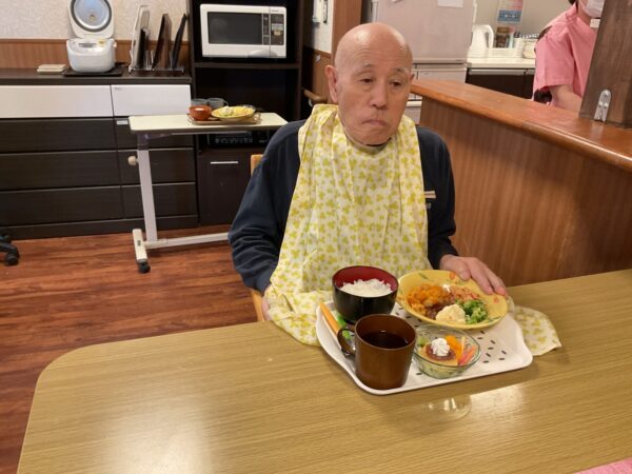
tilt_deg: -24.5
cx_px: 316
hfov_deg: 61.7
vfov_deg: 48.2
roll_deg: -1.6
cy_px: 237
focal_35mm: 29
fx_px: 529
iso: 160
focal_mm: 3
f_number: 1.8
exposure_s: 1/60
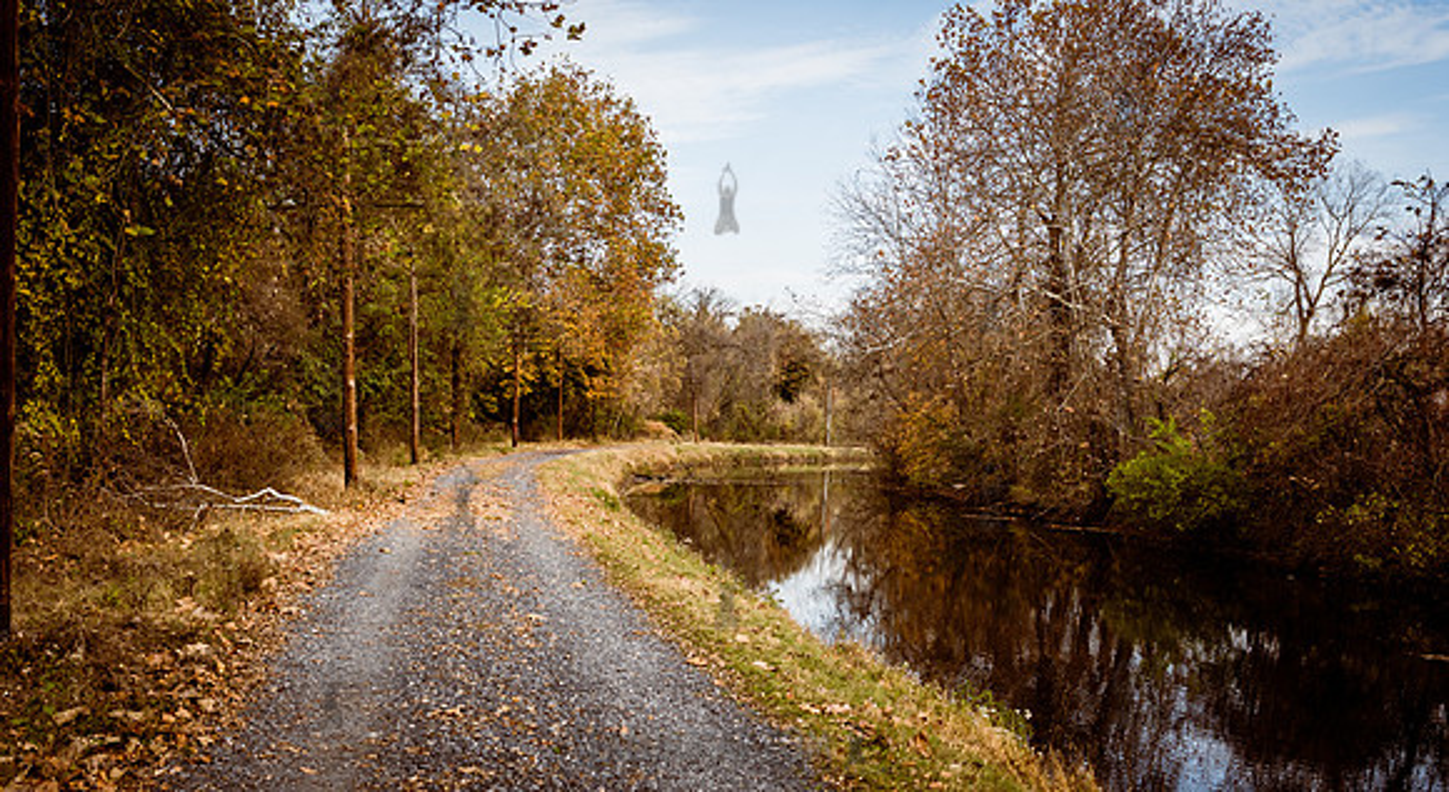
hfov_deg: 40.5
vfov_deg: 22.8
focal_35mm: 51
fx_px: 1964
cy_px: 446
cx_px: 732
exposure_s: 1/200
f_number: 7.1
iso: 200
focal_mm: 32
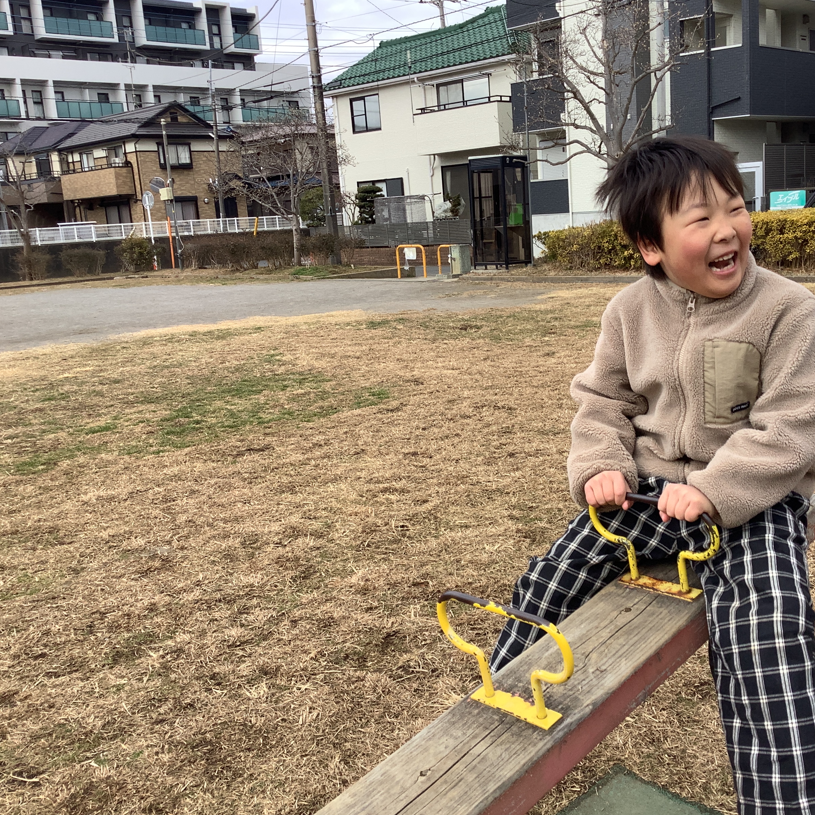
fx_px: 986
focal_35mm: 37
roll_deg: +1.2
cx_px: 503
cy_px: 410
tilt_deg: -12.2
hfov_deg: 44.6
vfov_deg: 44.9
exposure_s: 1/452
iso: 25
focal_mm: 3.3
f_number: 2.4
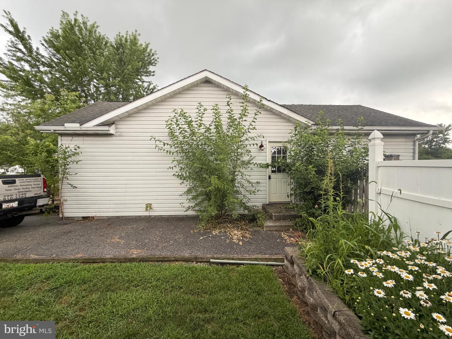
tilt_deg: -0.7
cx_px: 226
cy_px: 170
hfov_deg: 102.1
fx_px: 183
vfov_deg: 85.7
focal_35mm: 14
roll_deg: +0.0
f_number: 2.2
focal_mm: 2.22
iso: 320
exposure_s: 1/95
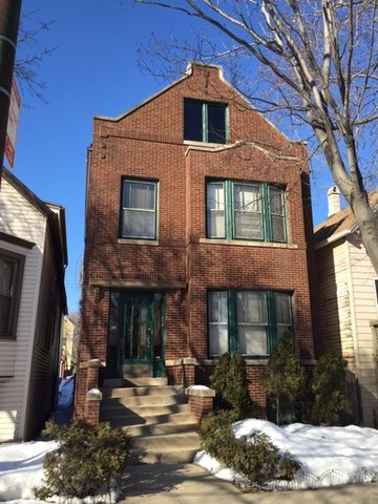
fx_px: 422
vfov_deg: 61.7
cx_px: 189
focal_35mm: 29
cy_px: 252
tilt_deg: +16.0
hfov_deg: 48.2
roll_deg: -0.4
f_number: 2.2
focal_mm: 4.15
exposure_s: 1/1014
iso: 32
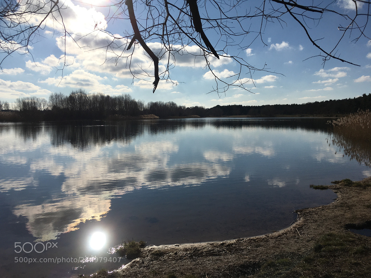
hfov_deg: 61.7
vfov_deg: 48.2
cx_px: 186
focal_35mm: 29
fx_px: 311
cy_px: 139
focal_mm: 4.15
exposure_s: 1/6993
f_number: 2.2
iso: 25
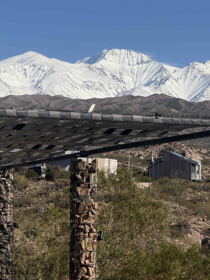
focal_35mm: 120
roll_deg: -0.5
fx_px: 971
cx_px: 105
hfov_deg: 12.3
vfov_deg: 16.4
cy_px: 140
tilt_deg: +4.3
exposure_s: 1/3195
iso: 40
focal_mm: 15.66
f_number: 2.8
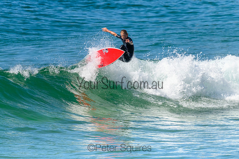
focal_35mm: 1101
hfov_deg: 1.9
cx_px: 104
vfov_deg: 1.3
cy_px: 50
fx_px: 7308
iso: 1100
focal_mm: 800
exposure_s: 1/2000
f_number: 11
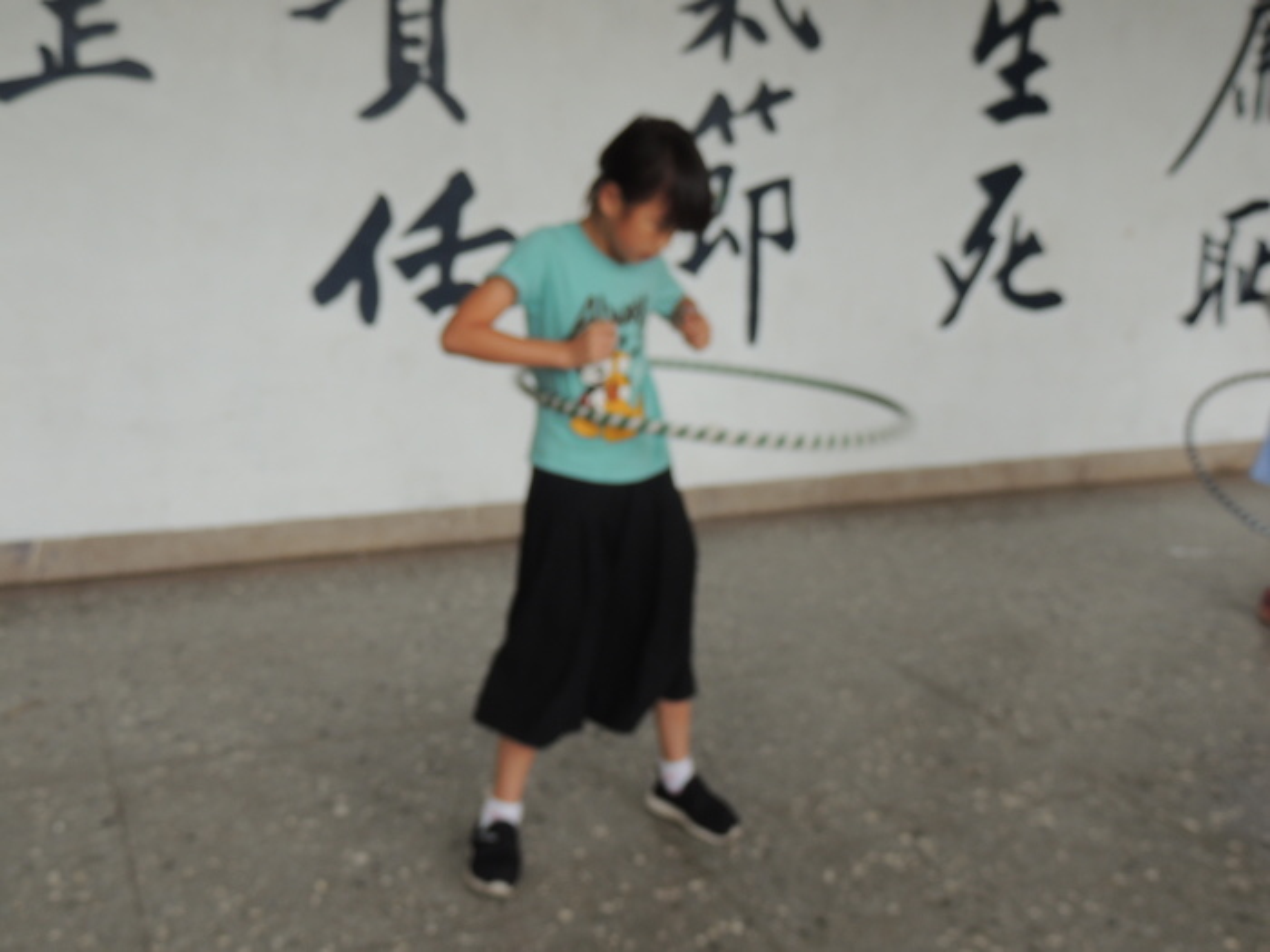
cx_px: 635
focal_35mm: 40
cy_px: 476
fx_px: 1468
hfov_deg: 46.8
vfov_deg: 36.0
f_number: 3.3
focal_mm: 7.1
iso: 100
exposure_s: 1/100
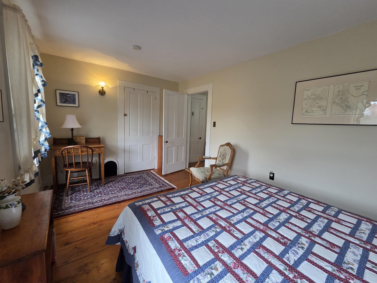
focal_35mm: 13
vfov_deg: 89.9
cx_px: 188
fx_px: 142
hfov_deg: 106.2
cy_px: 142
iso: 250
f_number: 2.2
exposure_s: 1/60
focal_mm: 2.2
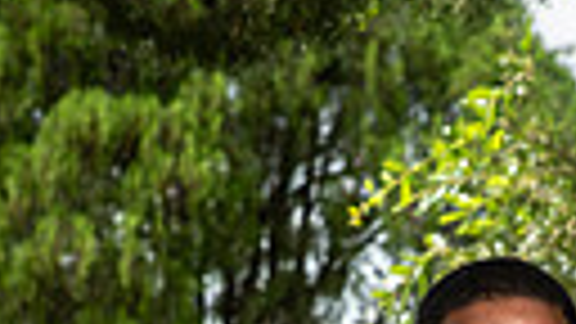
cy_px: 878
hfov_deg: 10.1
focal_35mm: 213
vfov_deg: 5.4
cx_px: 513
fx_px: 3253
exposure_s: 1/400
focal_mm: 58
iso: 250
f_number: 6.3
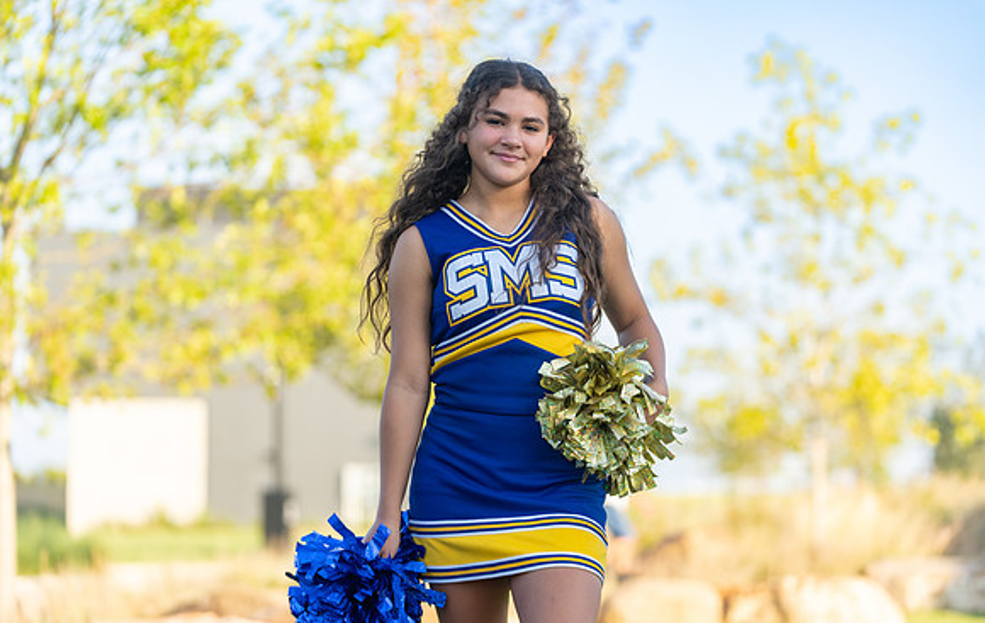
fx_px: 2885
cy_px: 301
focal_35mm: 107
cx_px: 525
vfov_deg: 12.3
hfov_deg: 19.4
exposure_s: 1/400
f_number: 2.8
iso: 100
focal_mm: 99
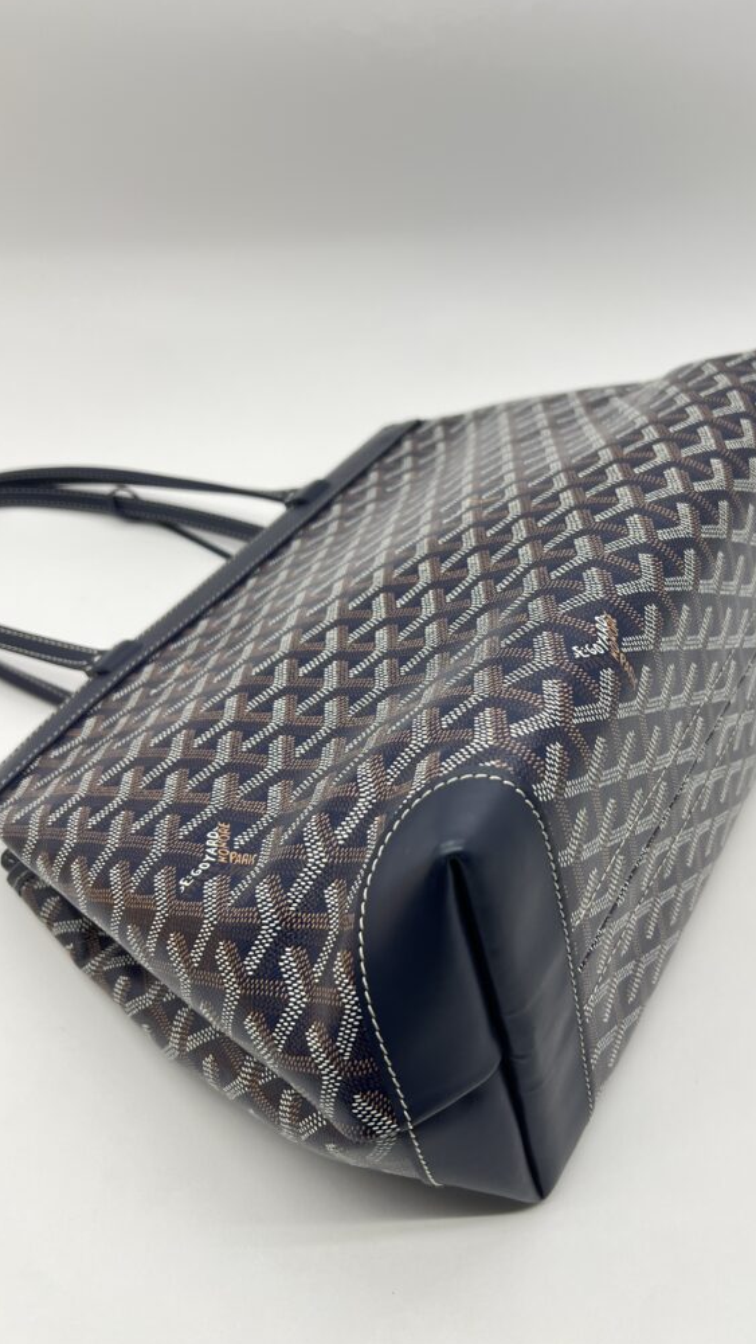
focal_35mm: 29
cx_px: 467
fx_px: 1033
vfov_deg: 66.1
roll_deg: -0.2
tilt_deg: -39.1
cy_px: 672
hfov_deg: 40.0
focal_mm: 5.7
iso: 32
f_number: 1.5
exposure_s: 1/117
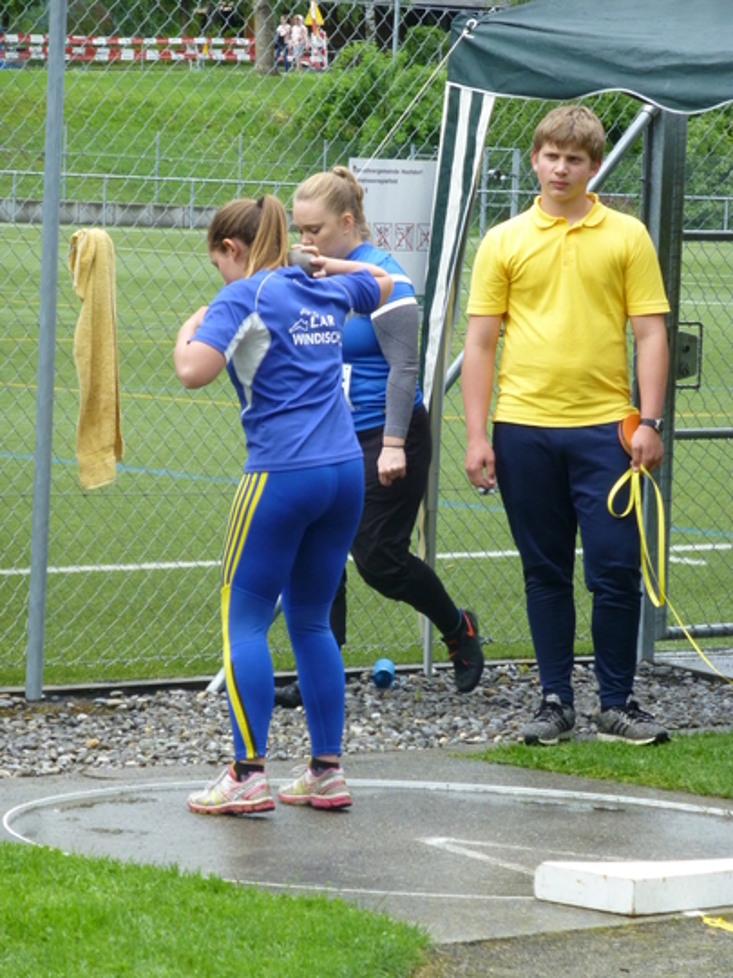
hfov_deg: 8.4
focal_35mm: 176
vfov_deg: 11.2
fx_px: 4969
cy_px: 489
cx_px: 366
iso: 400
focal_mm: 31.3
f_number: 5.4
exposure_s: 1/400
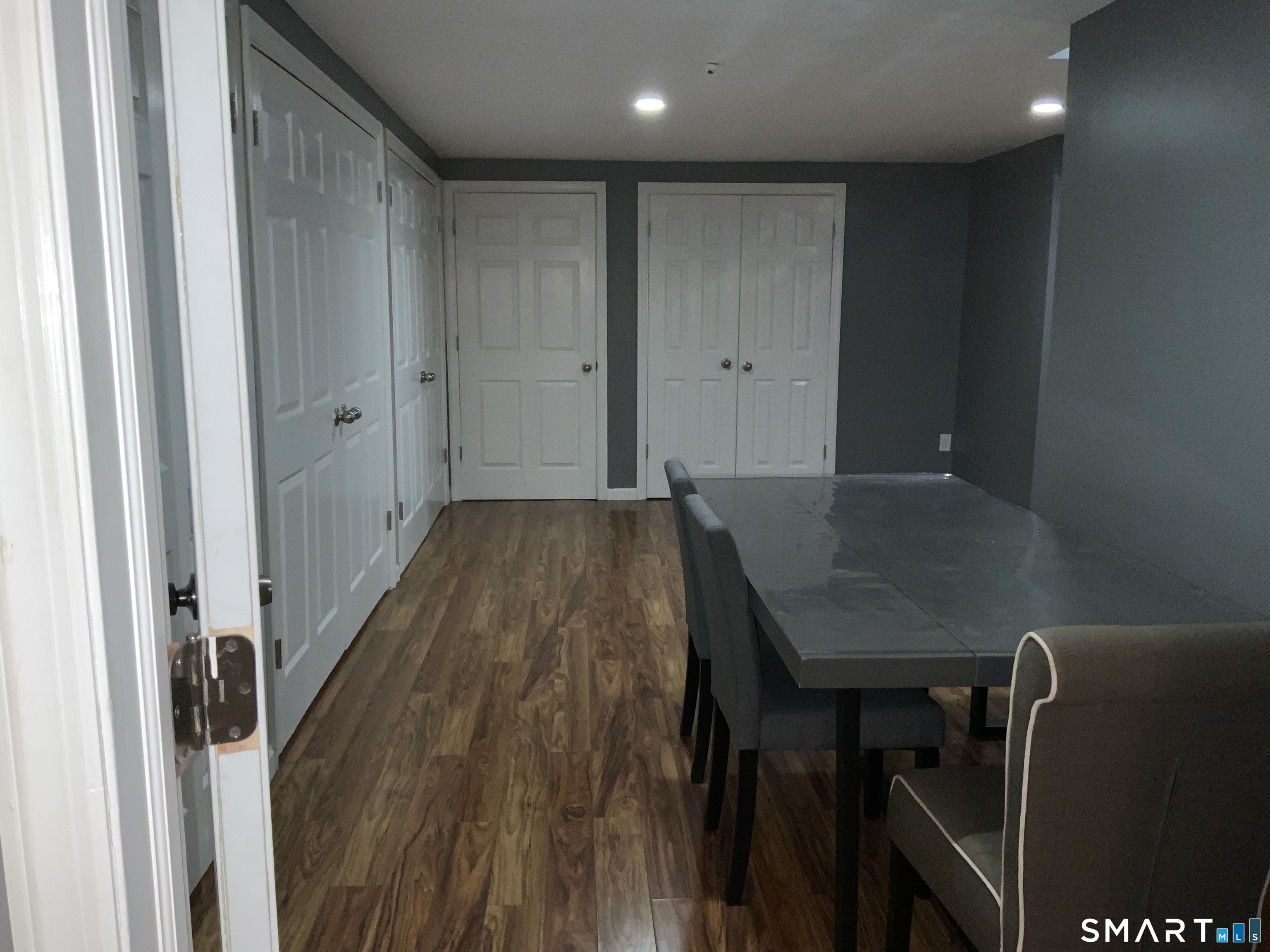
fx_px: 1064
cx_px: 635
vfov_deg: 48.2
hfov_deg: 61.7
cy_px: 476
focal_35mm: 29
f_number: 1.8
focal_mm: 3
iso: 80
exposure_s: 1/33
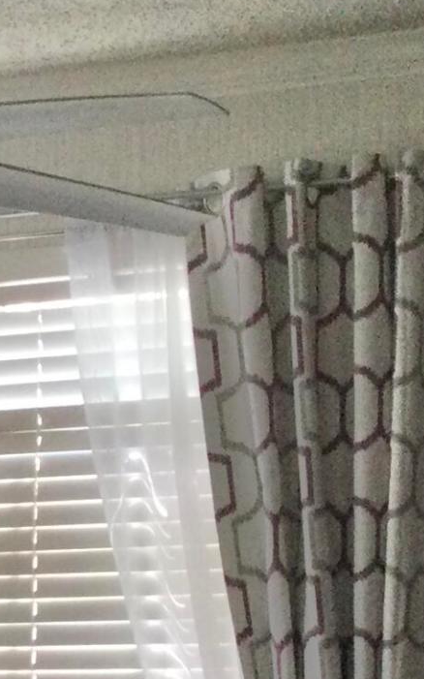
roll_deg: -1.4
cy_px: 803
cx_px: -615
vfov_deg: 15.0
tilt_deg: -3.8
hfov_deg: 8.8
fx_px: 2496
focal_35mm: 135
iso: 32
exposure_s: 1/40
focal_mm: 3.3
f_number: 2.4
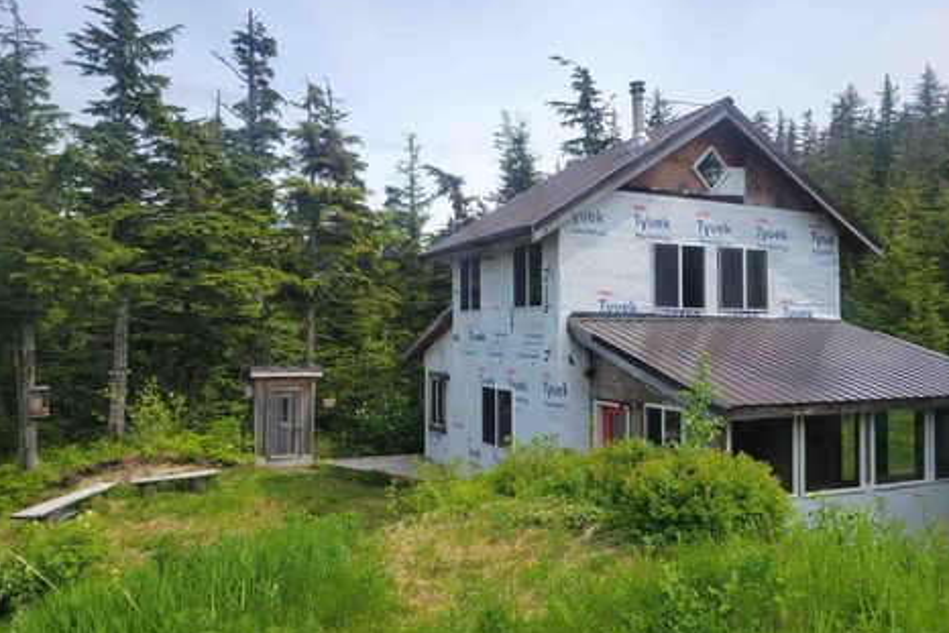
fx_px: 765
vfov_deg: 45.0
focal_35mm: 29
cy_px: 341
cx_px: 503
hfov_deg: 63.6
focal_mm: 5.4
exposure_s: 1/2558
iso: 40
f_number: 1.8
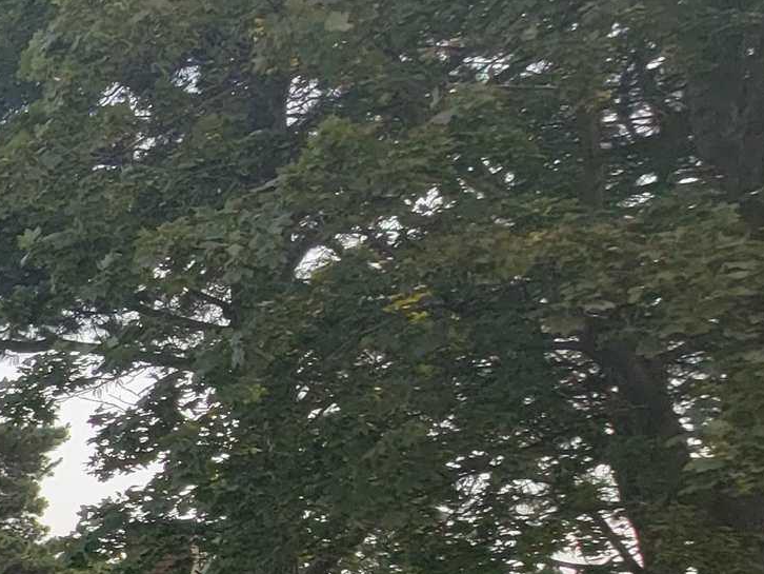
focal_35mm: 55
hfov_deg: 20.9
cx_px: -669
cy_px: 620
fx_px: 1214
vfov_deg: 24.9
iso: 50
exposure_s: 1/1746
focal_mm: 2.2
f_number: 2.2
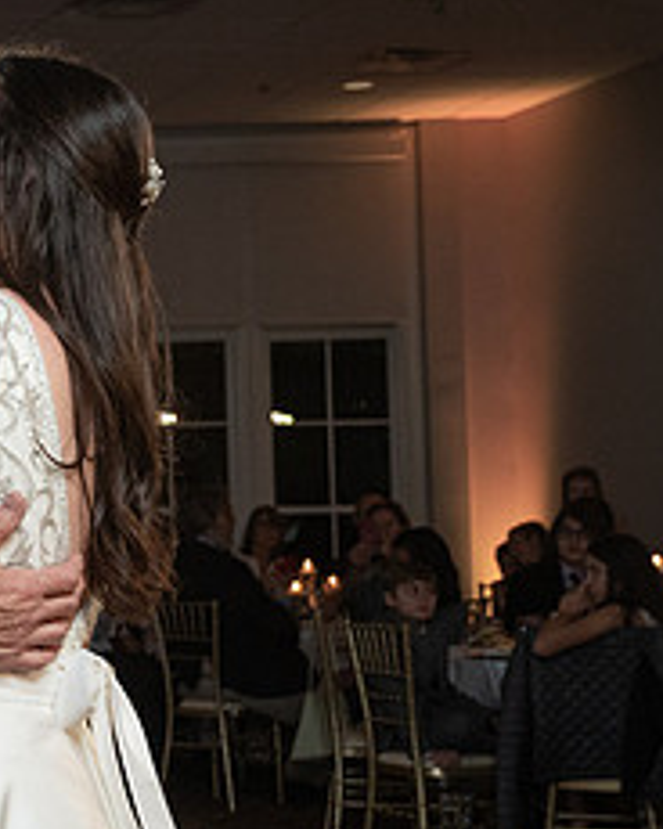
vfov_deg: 20.6
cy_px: 393
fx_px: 2281
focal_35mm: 93
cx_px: -289
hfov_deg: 15.4
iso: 2000
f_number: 5.6
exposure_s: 1/200
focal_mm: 35
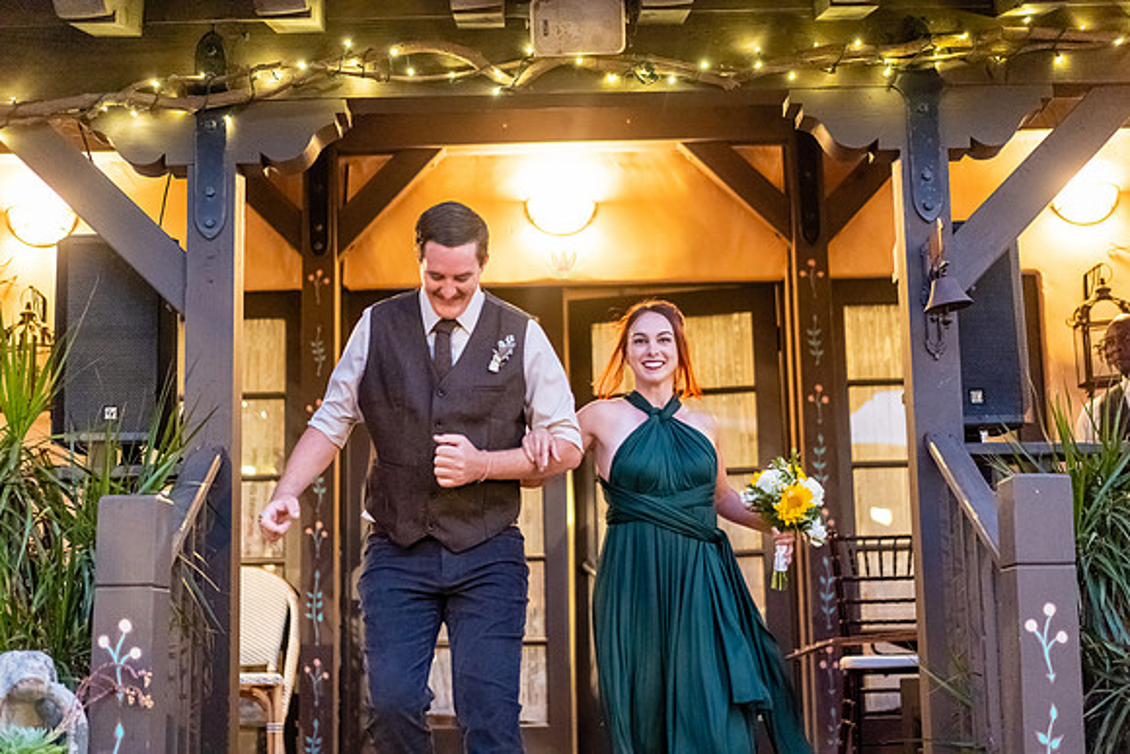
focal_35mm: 55
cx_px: 565
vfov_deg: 24.6
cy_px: 377
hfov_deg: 36.2
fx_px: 1727
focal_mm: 55
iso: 2500
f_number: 1.8
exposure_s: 1/200
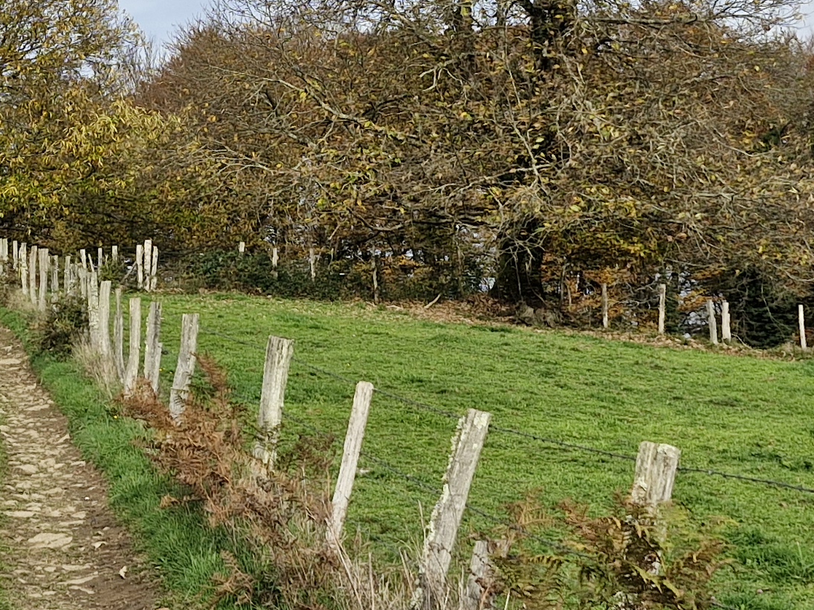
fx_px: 1975
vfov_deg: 17.6
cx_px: -6
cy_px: 265
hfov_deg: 22.4
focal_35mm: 84
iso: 50
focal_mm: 5.54
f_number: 1.8
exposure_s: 1/1800
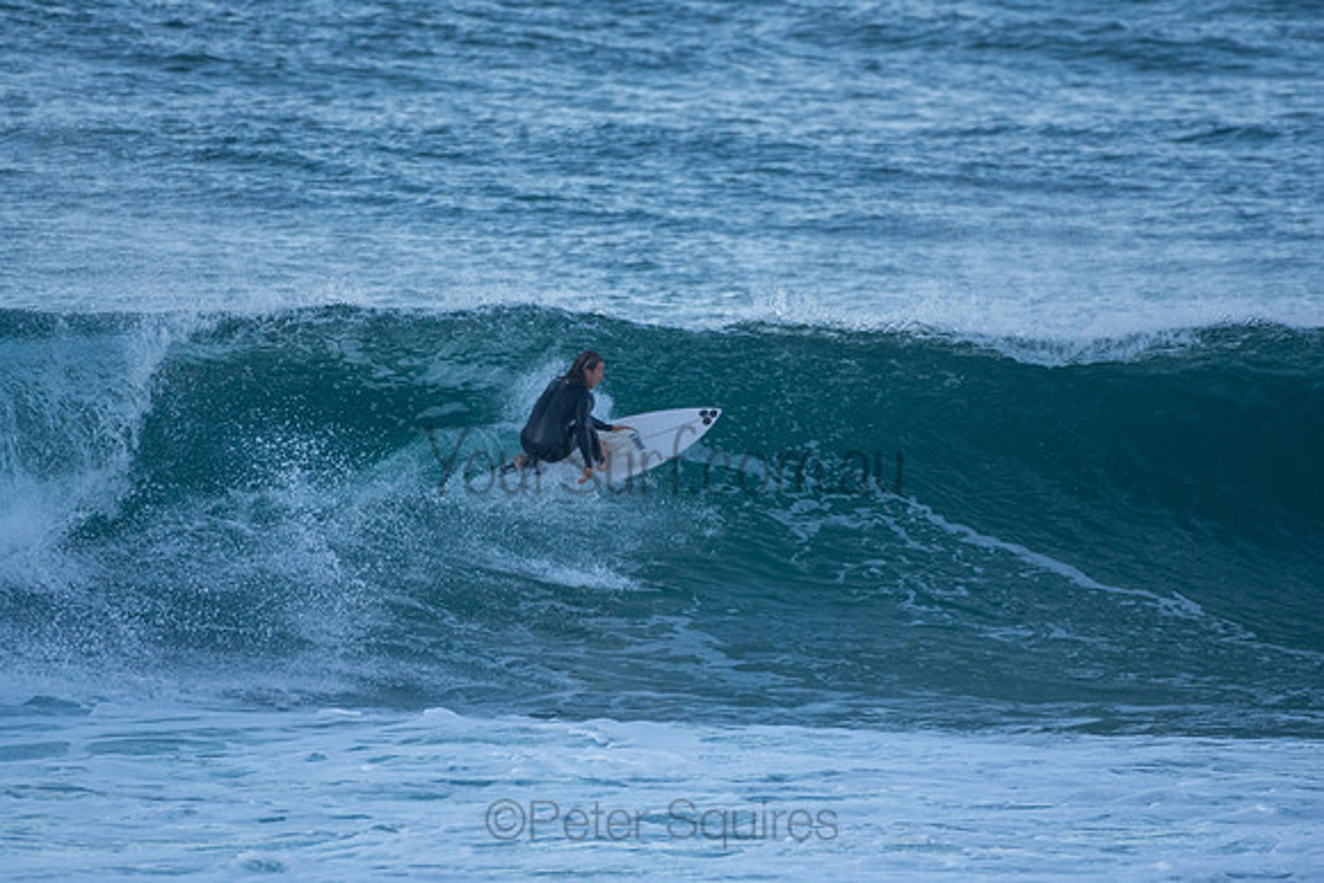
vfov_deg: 1.8
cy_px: 442
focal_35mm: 750
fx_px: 27588
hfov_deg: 2.7
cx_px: 662
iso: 900
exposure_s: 1/1250
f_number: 5.6
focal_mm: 500
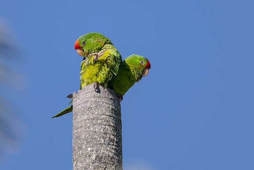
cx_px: 88
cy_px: 44
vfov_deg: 1.2
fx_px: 8113
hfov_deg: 1.8
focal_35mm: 1150
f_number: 2.8
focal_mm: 400
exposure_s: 1/1000
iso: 72
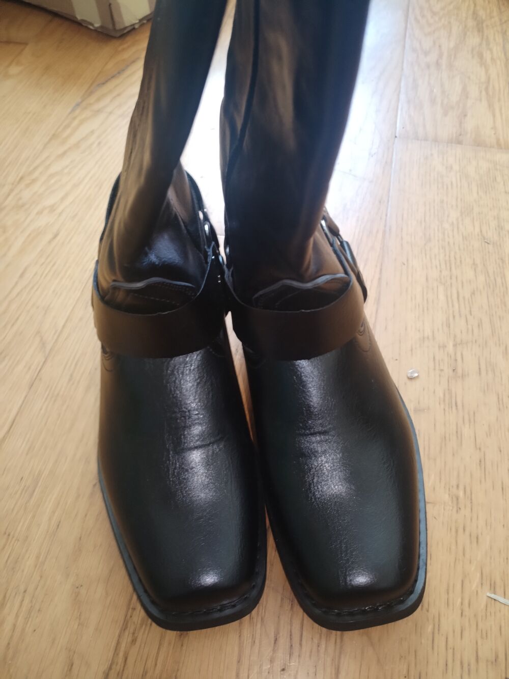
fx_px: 510
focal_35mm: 26
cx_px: 254
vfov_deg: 67.3
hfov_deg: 53.1
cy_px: 340
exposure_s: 1/24
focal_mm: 4.75
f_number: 1.8
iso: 779
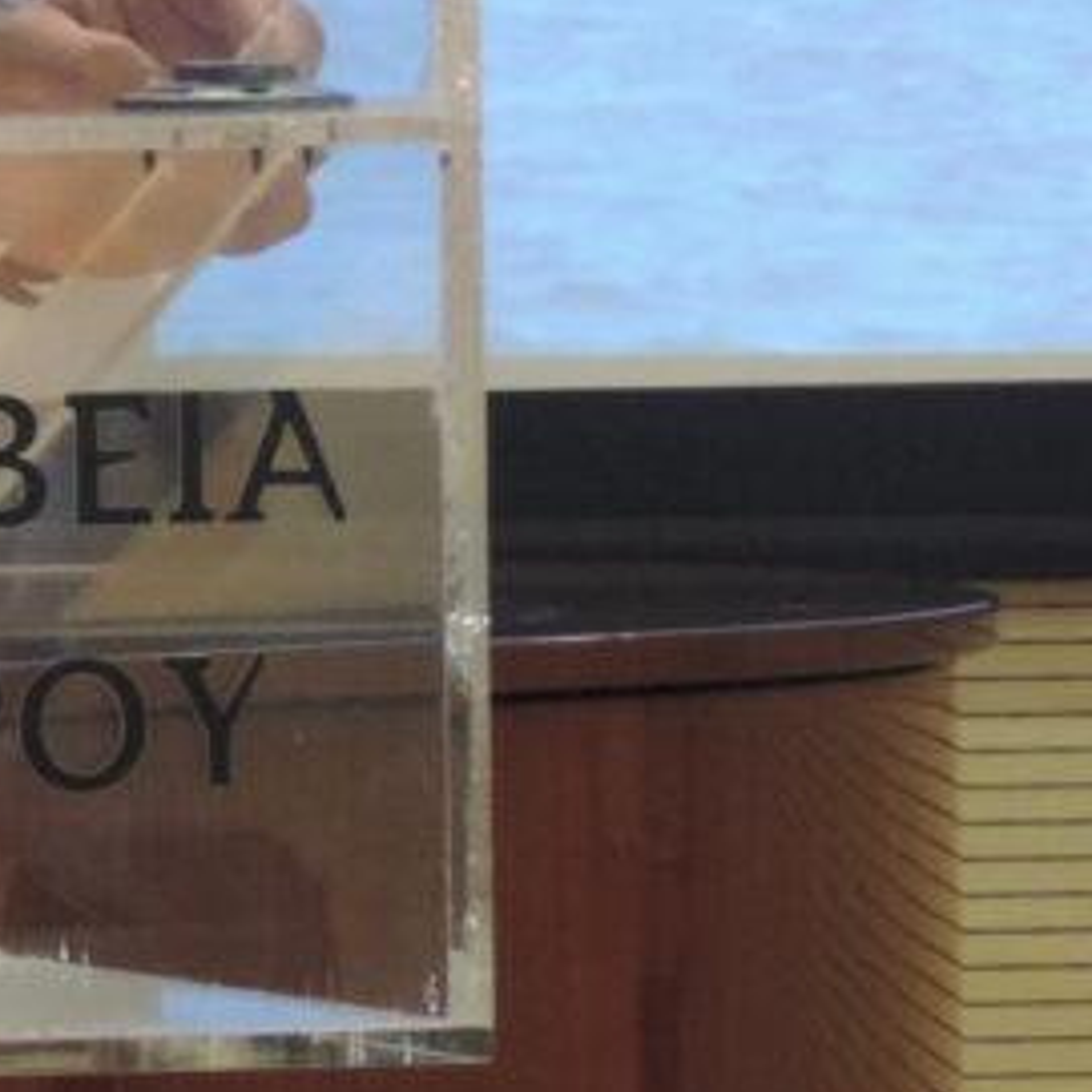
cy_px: -141
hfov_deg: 3.6
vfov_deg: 3.6
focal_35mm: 484
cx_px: -774
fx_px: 17274
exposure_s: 1/25
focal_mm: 25.8
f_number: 4.4
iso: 800
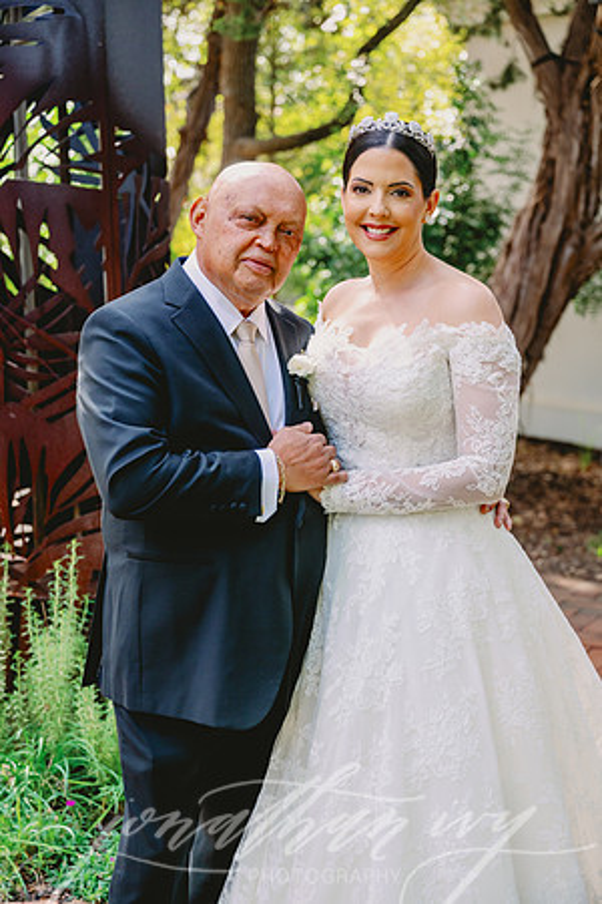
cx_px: 301
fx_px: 1655
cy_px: 452
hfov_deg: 20.6
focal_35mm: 66
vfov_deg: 30.5
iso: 400
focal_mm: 66
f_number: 3.5
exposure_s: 1/640
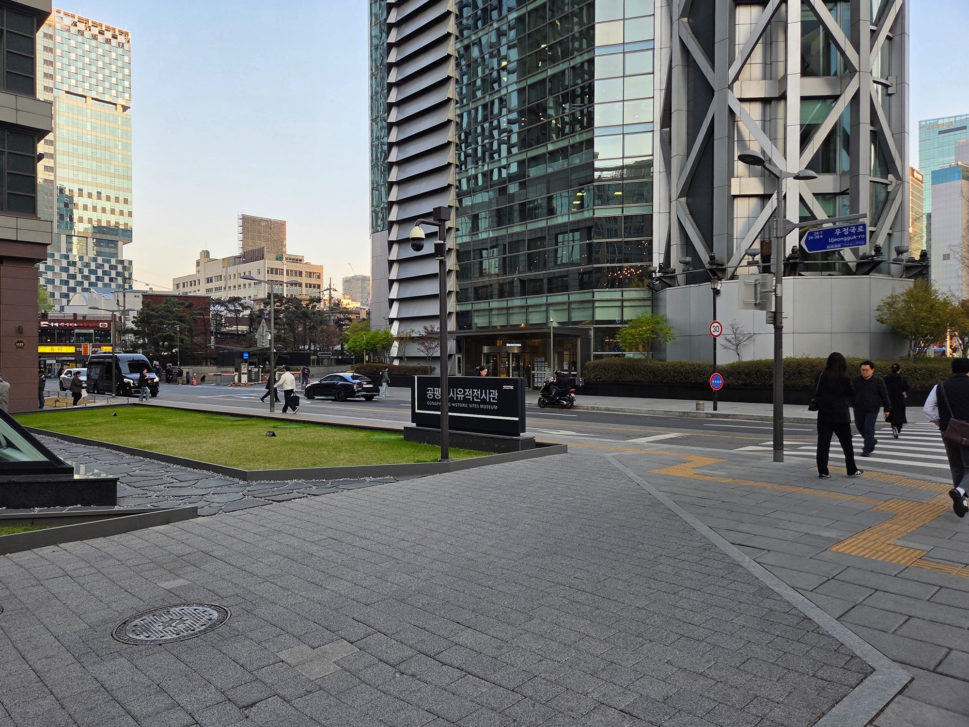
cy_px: 364
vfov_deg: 58.9
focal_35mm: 23
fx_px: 644
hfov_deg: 73.9
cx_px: 484
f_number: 1.8
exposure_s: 1/986
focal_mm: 5.4
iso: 80
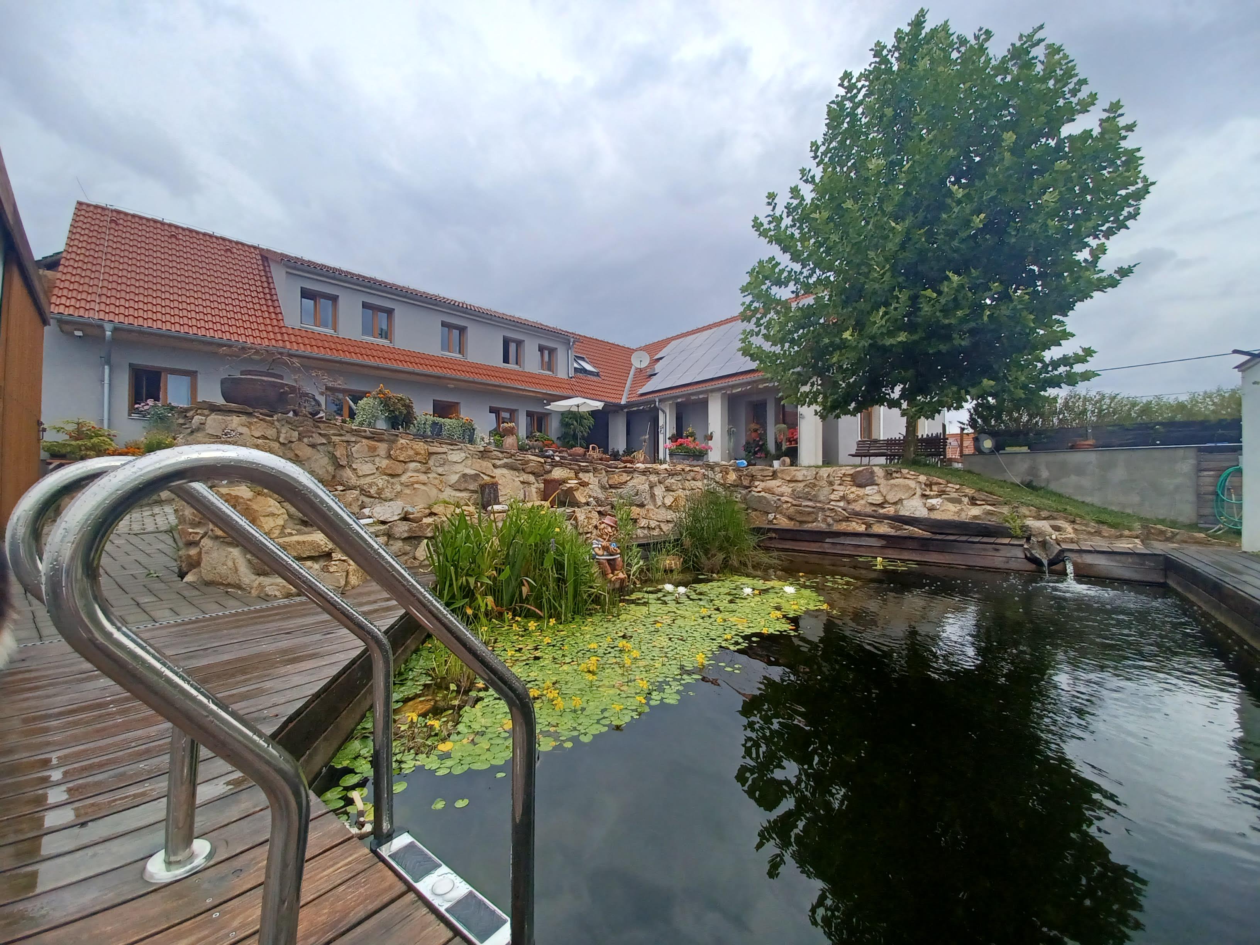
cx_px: 630
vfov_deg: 89.9
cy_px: 472
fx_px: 473
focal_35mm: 13
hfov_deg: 106.2
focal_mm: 1.42
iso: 40
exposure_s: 1/1066
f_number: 2.2
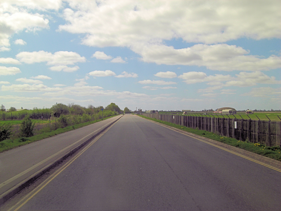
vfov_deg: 37.7
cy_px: 106
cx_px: 140
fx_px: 308
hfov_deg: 49.0
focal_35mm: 38
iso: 80
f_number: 8
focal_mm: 7.9
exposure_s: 1/320
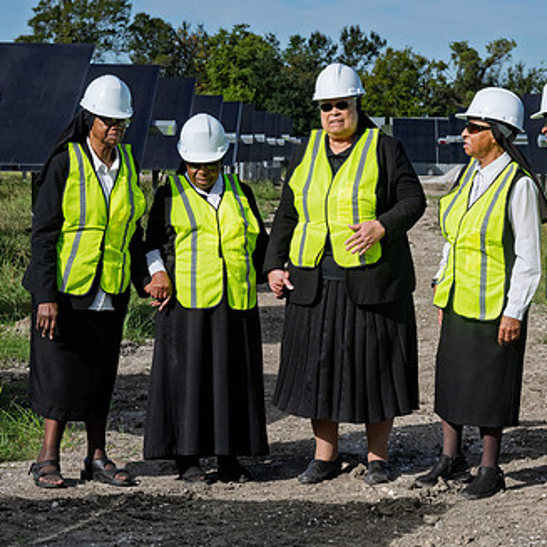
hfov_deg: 13.6
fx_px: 2288
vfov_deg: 13.6
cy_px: 225
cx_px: 331
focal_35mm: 128
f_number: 11
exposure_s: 1/1250
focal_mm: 85
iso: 200
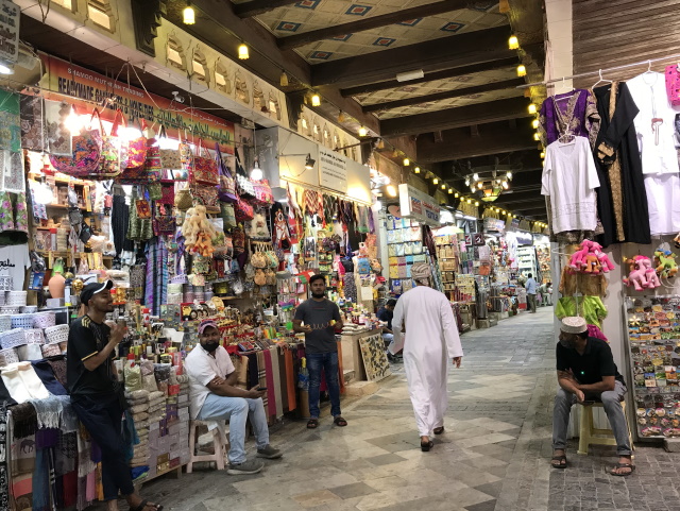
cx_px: 340
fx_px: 550
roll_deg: +3.5
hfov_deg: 63.4
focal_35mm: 28
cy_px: 256
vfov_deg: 49.8
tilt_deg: +4.3
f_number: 1.8
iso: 25
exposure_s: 1/33
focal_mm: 3.99
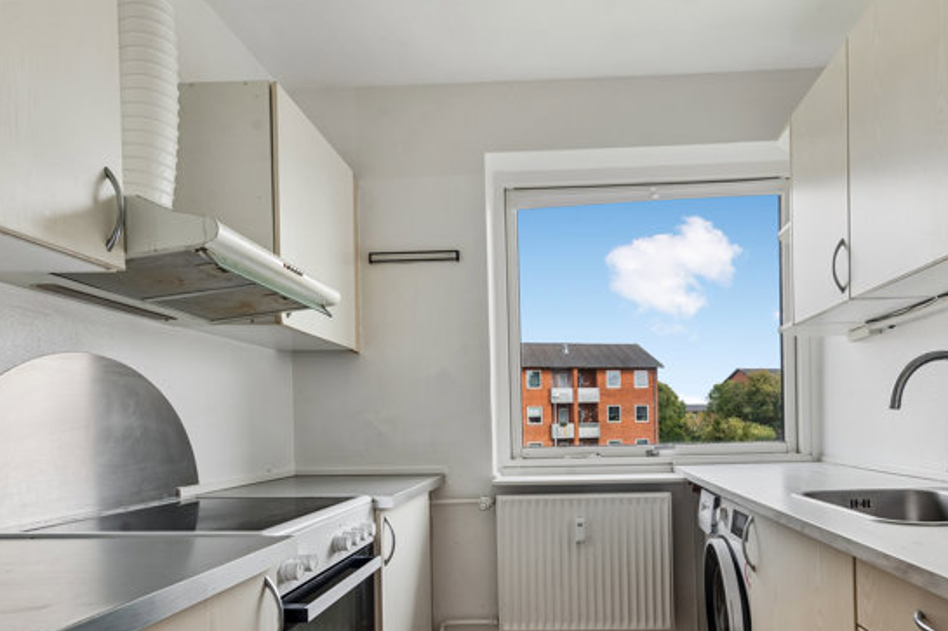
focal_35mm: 22
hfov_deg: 78.1
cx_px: 548
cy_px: 437
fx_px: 579
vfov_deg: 55.6
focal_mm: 15
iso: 250
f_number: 10
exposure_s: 1/25
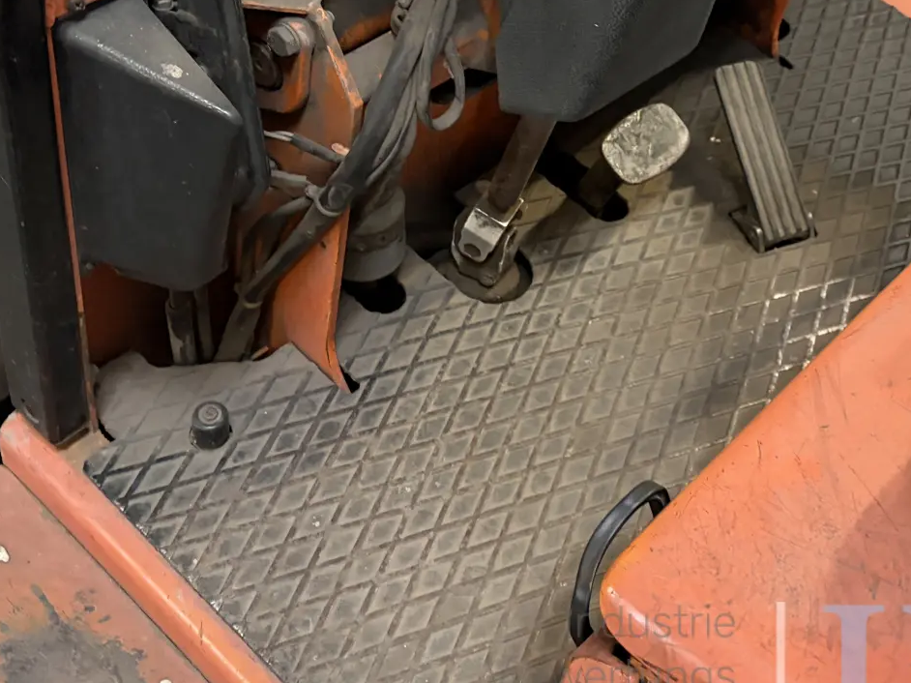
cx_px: 623
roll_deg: -5.3
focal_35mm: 53
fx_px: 1394
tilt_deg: -39.9
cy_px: 189
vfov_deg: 27.2
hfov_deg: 35.7
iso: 500
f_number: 1.6
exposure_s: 1/25
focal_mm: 5.96
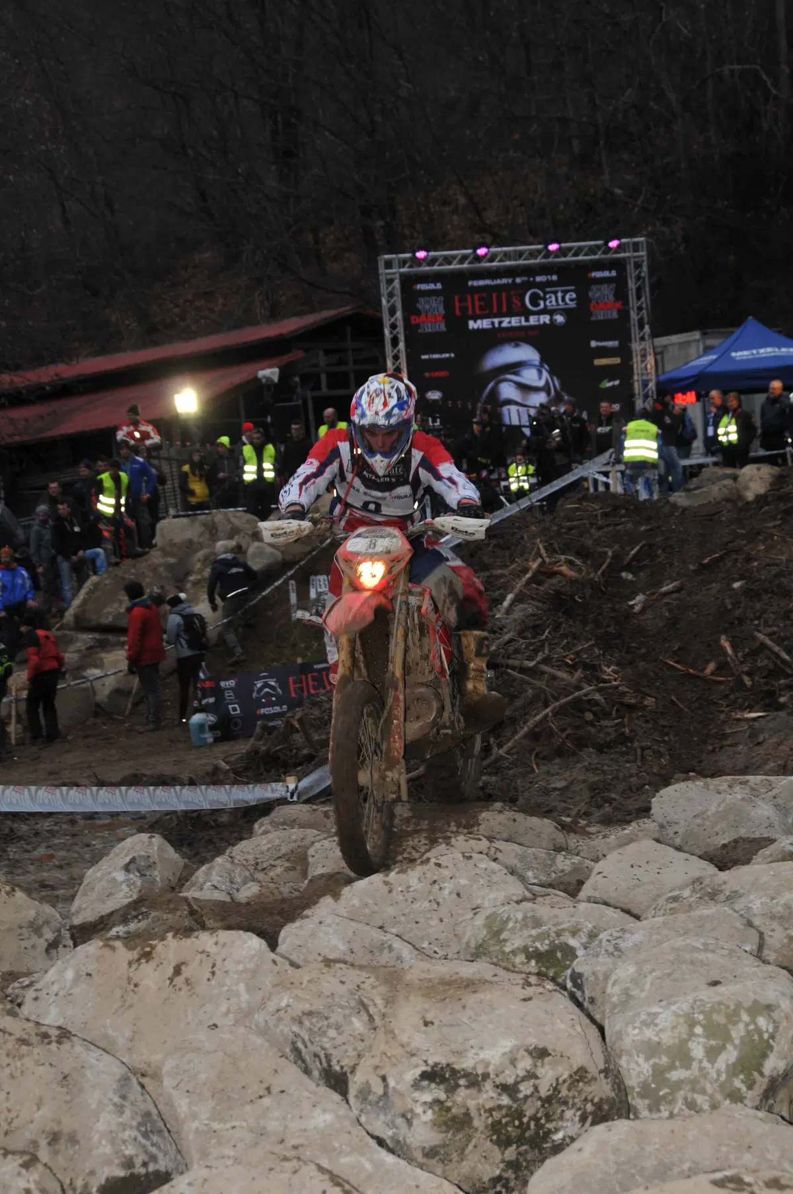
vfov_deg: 21.9
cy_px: 597
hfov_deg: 14.7
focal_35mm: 93
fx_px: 3081
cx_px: 396
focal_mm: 62
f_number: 8
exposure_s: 1/60
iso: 250
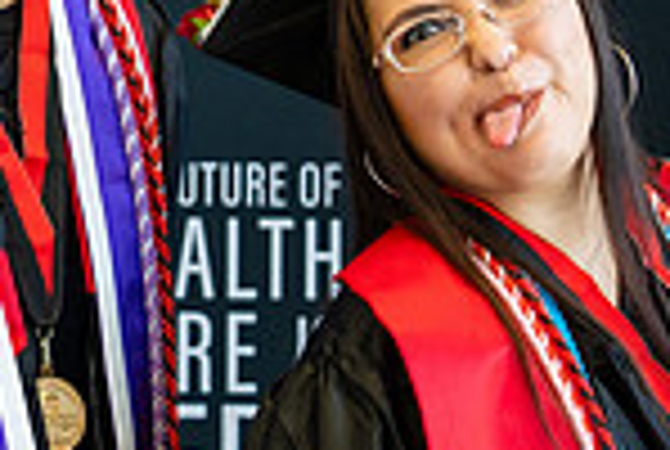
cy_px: 273
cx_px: -35
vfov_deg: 4.3
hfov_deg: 6.4
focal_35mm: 321
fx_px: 5986
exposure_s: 1/125
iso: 400
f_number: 2.8
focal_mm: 69
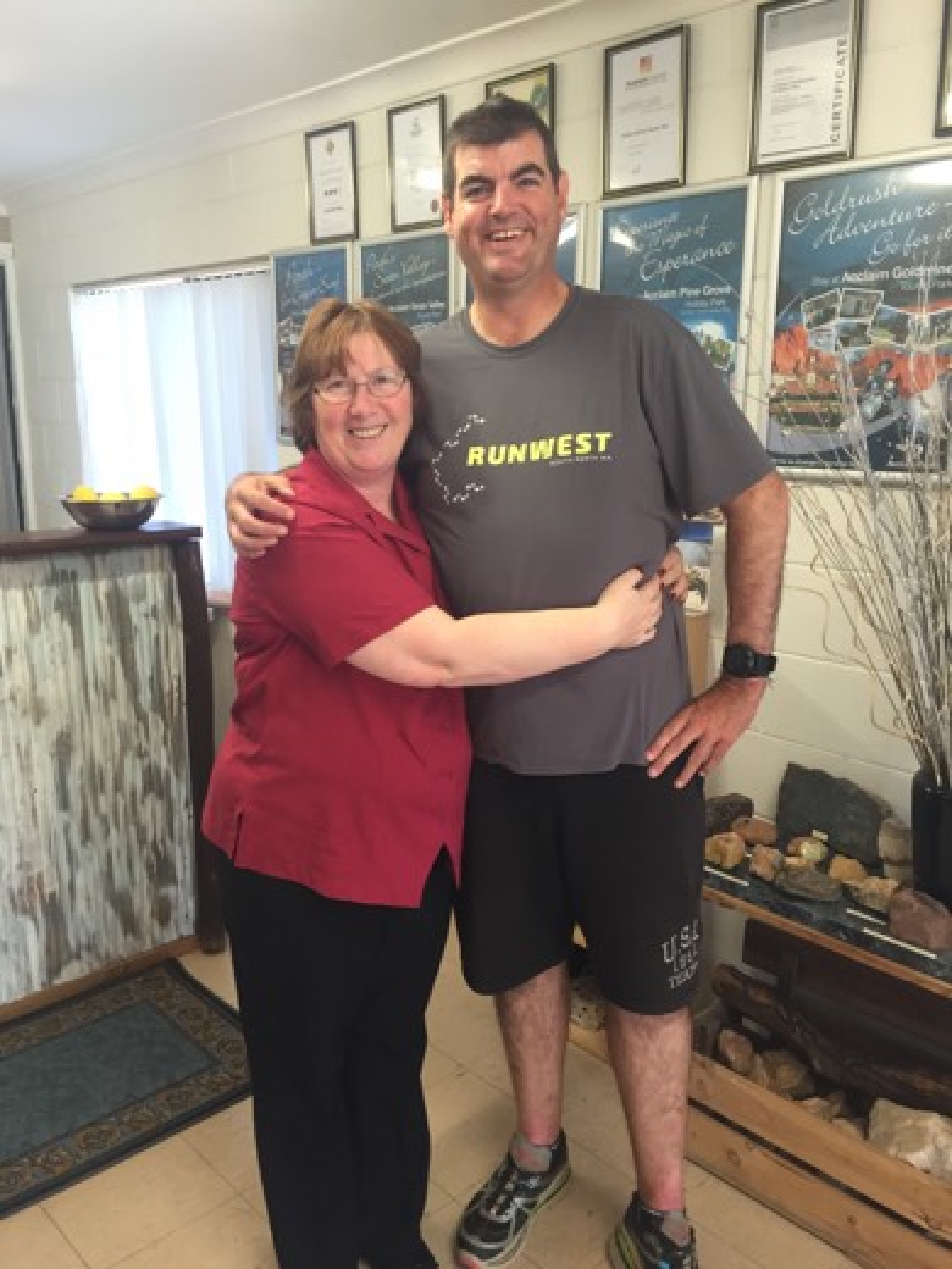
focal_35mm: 29
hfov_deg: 48.2
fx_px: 1063
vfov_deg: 61.7
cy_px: 634
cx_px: 476
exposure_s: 1/33
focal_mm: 4.15
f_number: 2.2
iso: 125
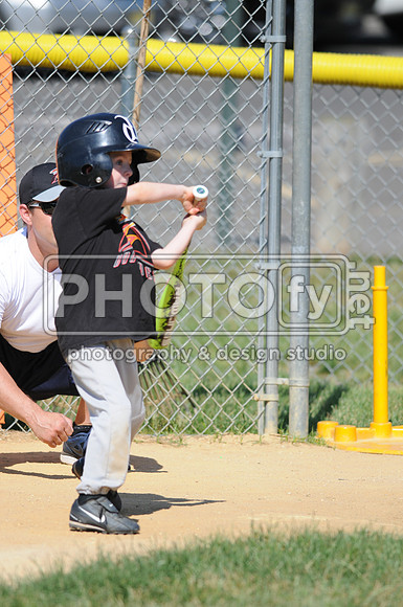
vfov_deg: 4.6
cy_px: 304
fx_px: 7578
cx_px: 202
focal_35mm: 450
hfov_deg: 3.0
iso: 200
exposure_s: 1/1600
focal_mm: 300
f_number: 4
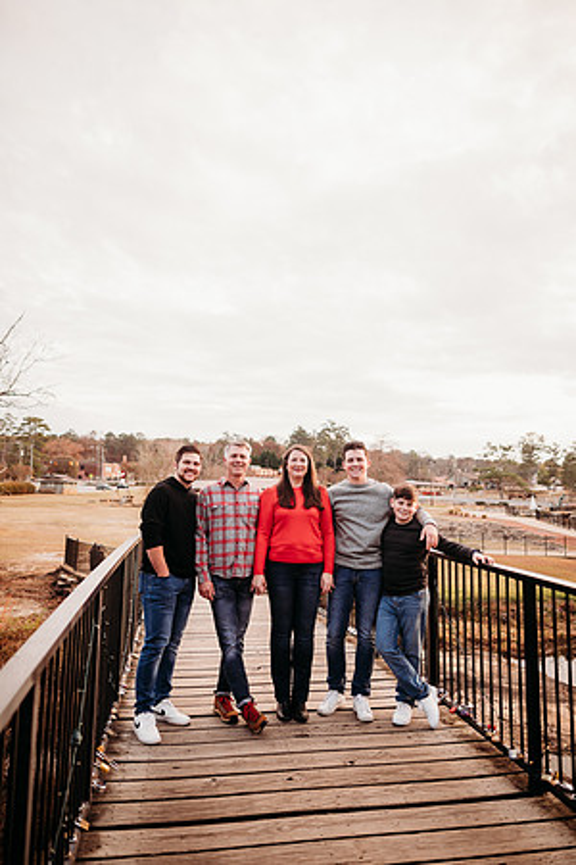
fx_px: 576
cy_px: 432
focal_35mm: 24
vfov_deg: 73.7
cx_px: 288
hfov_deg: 53.1
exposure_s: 1/500
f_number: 2.2
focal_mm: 24
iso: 200
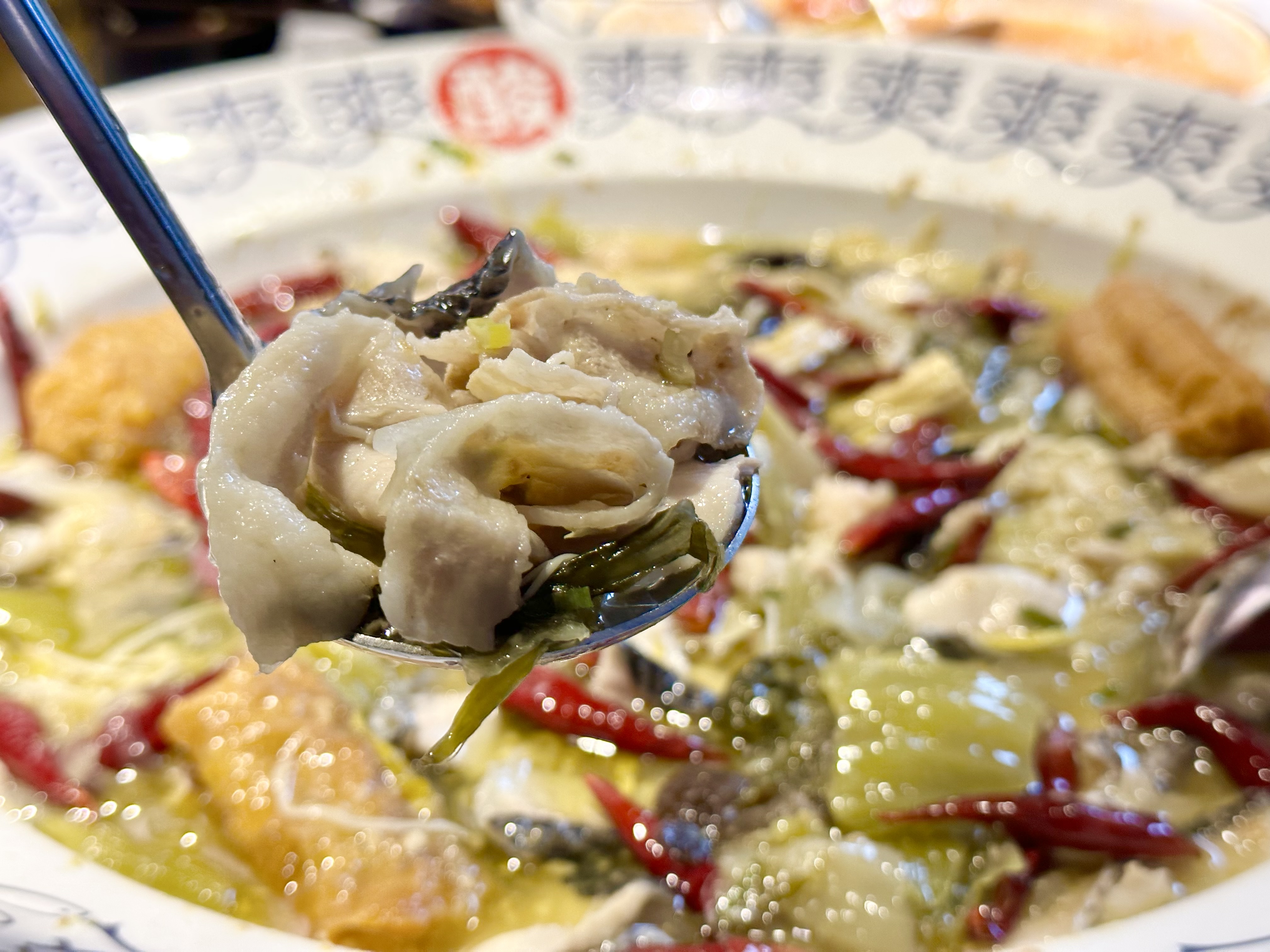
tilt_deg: -29.6
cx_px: 635
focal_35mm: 48
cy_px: 476
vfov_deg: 30.3
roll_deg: +0.4
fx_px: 1761
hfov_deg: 39.7
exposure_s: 1/60
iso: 160
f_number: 1.78
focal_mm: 6.86
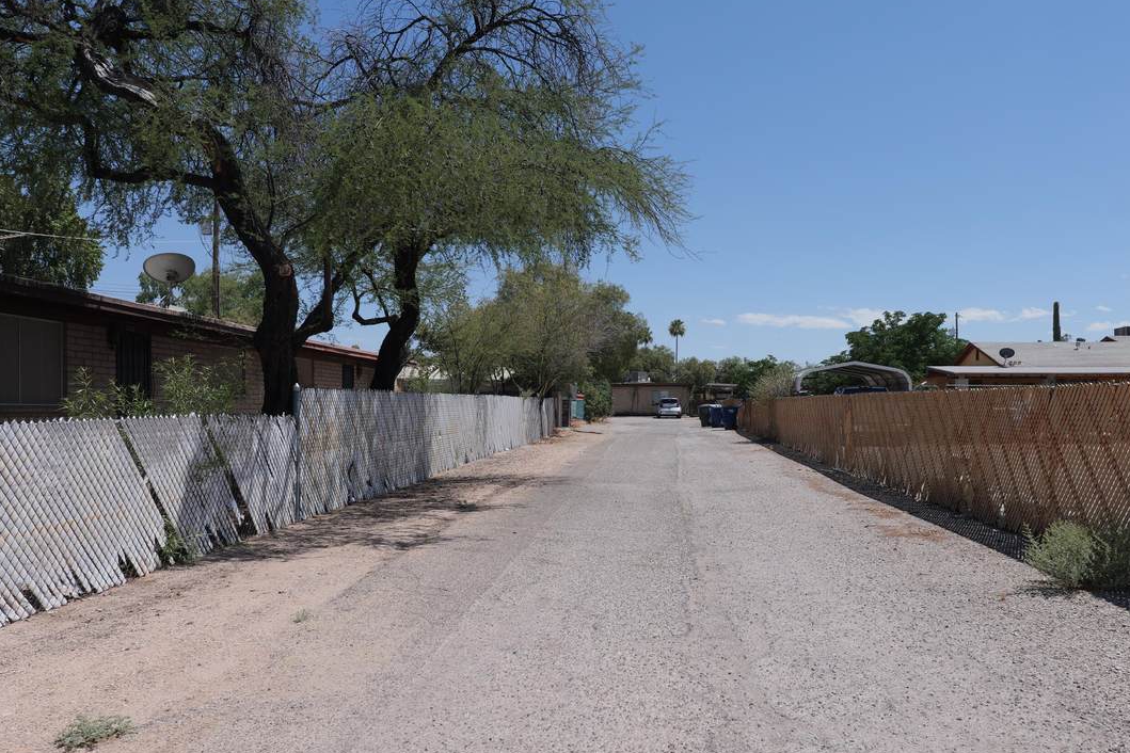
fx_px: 910
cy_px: 411
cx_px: 647
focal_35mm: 29
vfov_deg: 44.9
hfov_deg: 63.4
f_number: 7.1
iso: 160
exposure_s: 1/640
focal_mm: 24
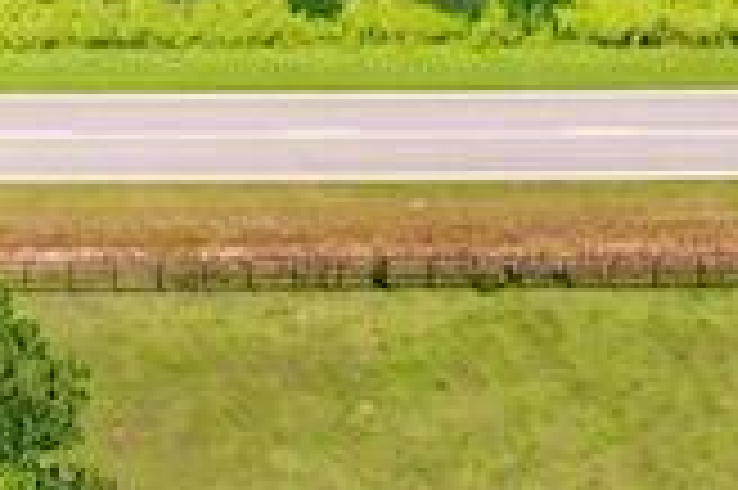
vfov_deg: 6.1
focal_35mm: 205
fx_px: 4198
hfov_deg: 9.1
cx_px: -972
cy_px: -1007
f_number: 4.5
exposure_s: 1/200
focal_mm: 10.26
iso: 100
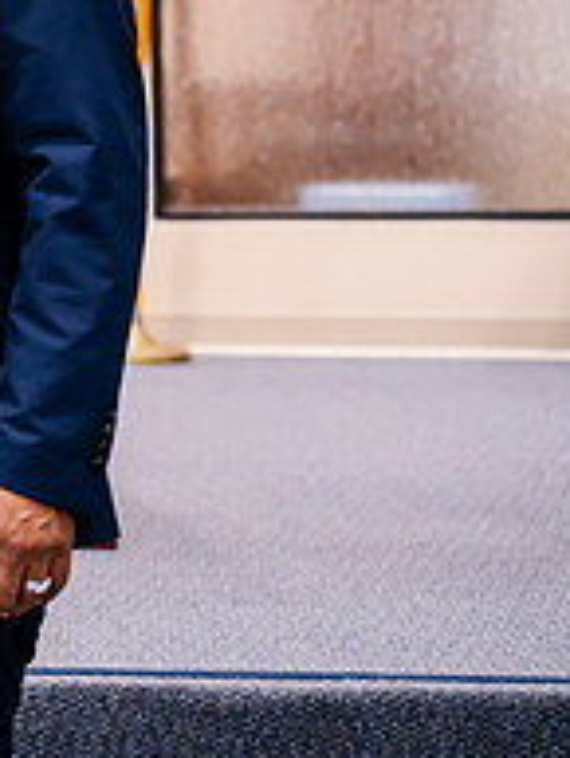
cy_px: 69
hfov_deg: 7.0
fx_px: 4496
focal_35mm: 205
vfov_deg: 9.6
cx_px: -539
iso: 2000
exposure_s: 1/320
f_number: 3.5
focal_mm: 71
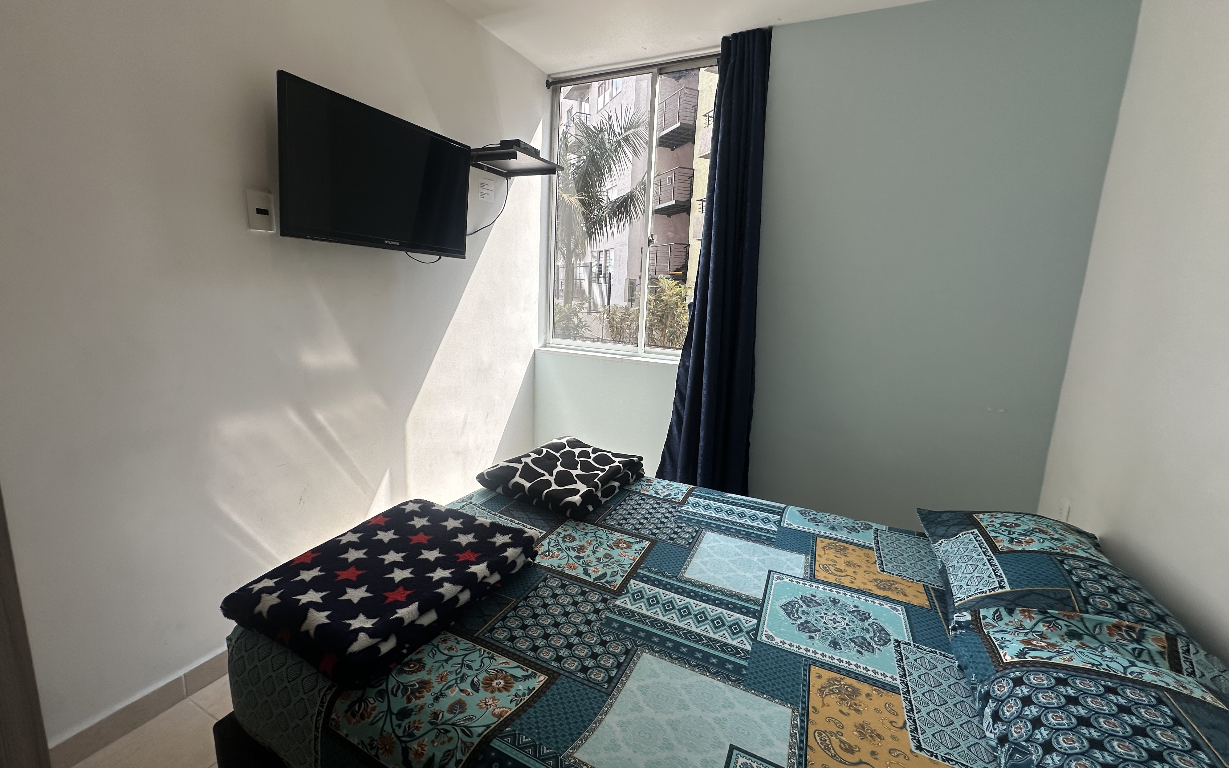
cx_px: 611
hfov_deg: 101.5
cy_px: 375
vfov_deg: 74.8
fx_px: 502
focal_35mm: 15
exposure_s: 1/313
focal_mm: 2.22
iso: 40
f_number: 2.2
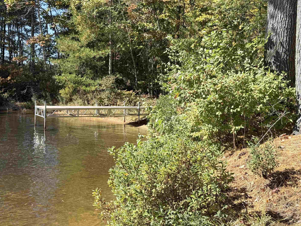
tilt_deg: -2.4
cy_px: 109
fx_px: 452
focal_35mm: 52
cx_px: 150
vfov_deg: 28.0
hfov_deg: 36.8
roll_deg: -1.3
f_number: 1.78
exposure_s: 1/1575
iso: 64
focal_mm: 6.76
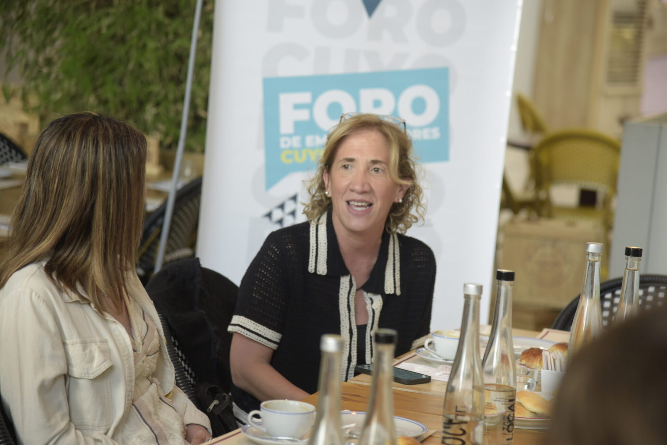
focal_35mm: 120
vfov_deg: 11.4
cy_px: 222
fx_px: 2224
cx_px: 334
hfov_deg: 17.1
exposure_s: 1/160
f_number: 4
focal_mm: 120
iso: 1100
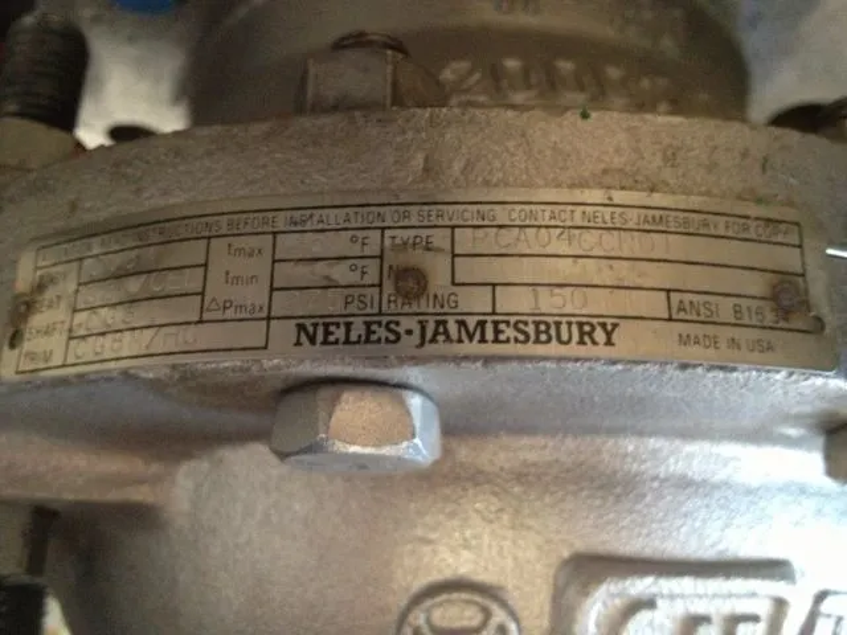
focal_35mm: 35
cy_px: 318
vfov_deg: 40.7
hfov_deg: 52.6
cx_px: 424
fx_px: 856
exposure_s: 1/15
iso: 500
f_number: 2.4
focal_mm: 4.28
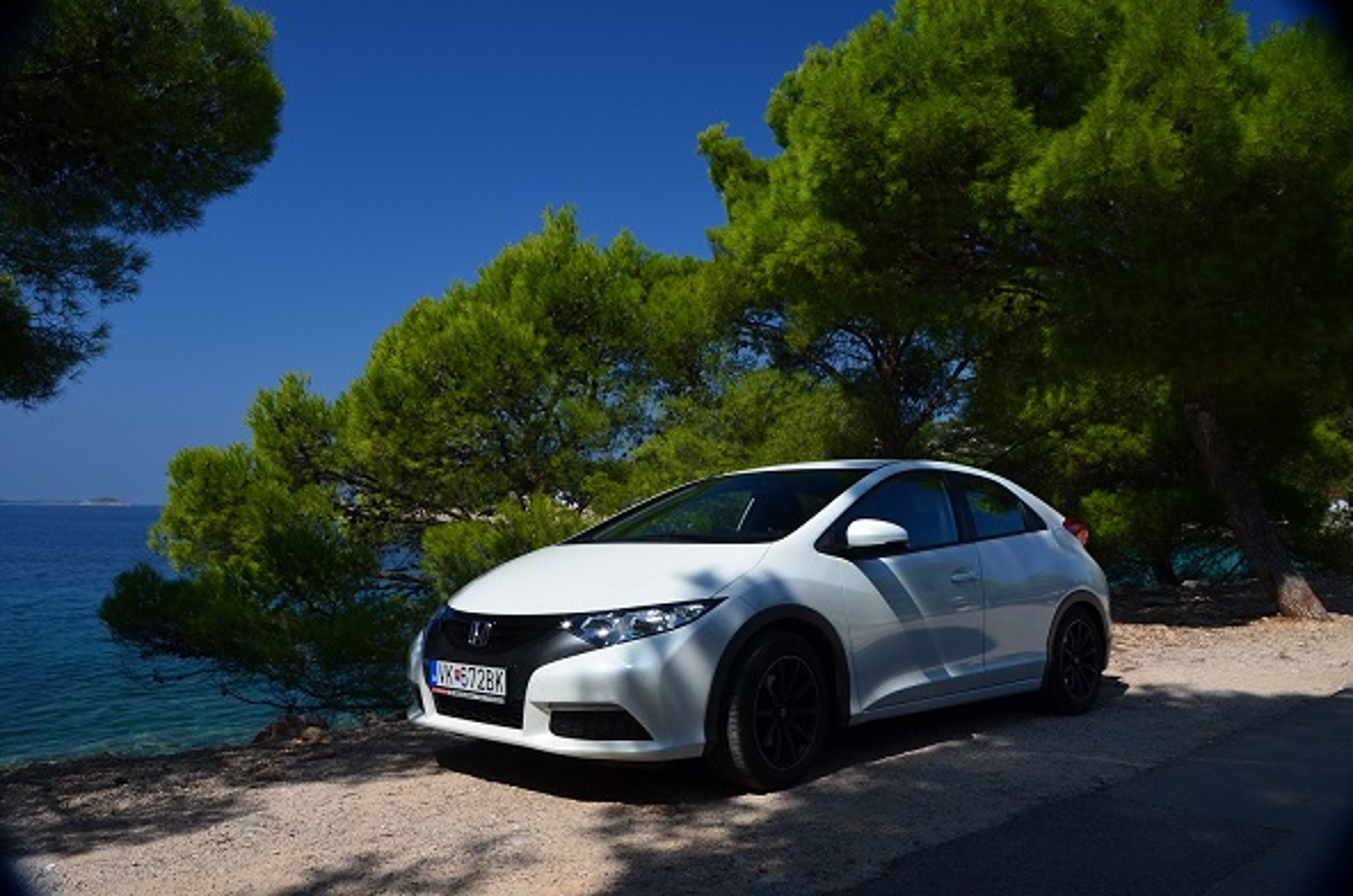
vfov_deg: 41.5
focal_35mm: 32
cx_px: 676
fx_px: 1181
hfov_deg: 59.6
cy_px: 448
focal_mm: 21
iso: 200
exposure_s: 1/100
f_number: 11
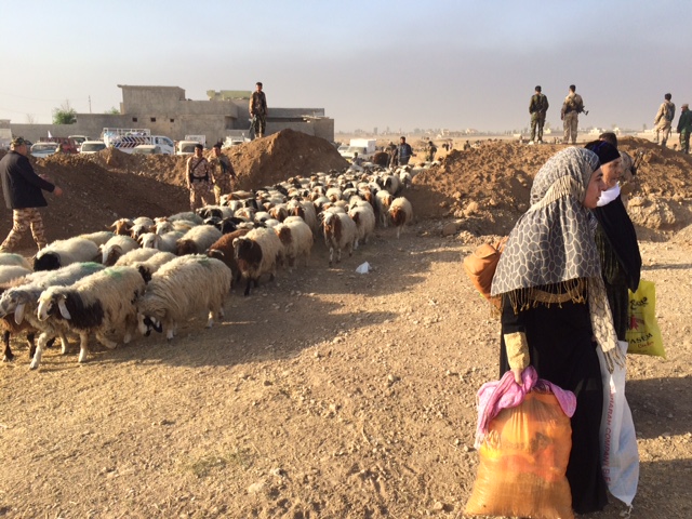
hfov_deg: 61.7
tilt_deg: -12.3
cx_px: 346
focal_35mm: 29
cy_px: 260
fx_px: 580
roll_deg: +0.4
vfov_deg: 48.2
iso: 32
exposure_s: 1/954
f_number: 2.2
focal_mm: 4.15
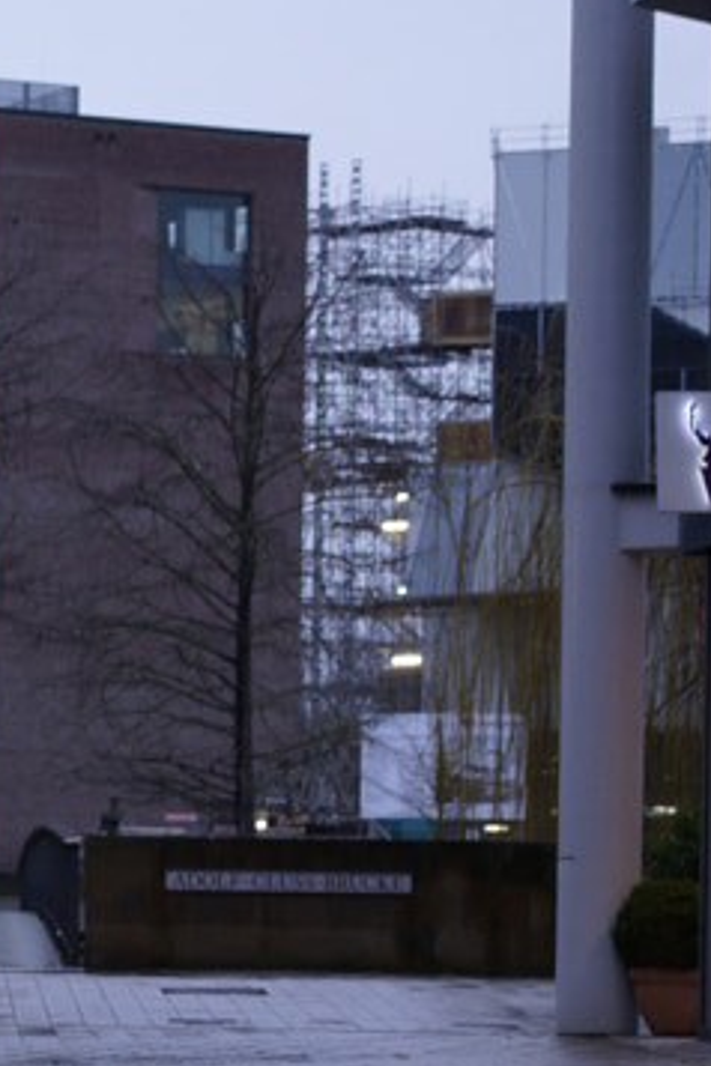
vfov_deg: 13.0
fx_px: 4651
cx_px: -306
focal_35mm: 157
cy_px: 893
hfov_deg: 8.6
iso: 320
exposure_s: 1/25
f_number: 3.5
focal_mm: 35
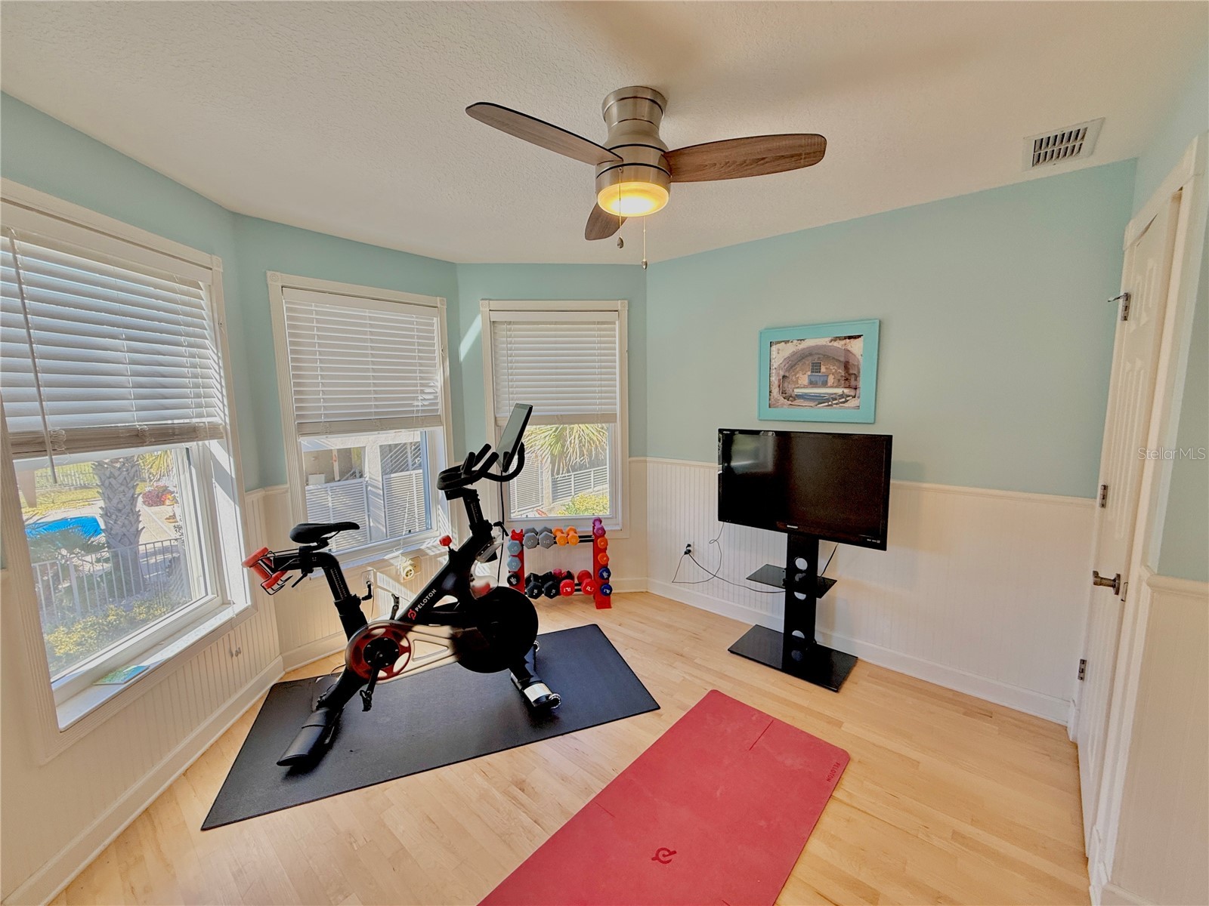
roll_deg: +0.0
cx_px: 604
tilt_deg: -6.3
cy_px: 453
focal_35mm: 14
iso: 100
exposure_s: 1/120
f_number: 2.2
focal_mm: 2.22
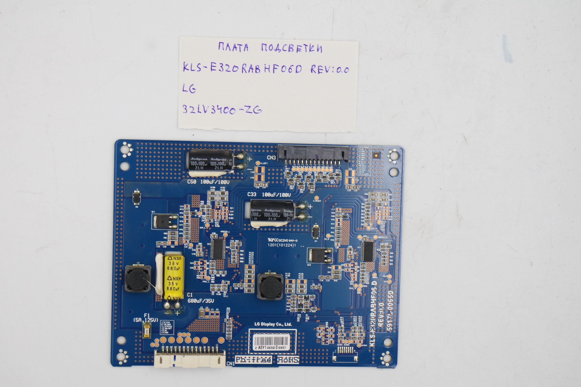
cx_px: 290
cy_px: 194
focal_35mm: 64
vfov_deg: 21.2
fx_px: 1033
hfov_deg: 31.4
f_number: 5.6
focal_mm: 24
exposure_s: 1/125
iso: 200
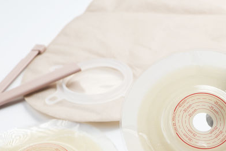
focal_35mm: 228
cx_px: 194
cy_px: 145
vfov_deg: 6.0
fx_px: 1431
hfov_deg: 9.0
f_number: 10
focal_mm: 105
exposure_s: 1/100
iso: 100
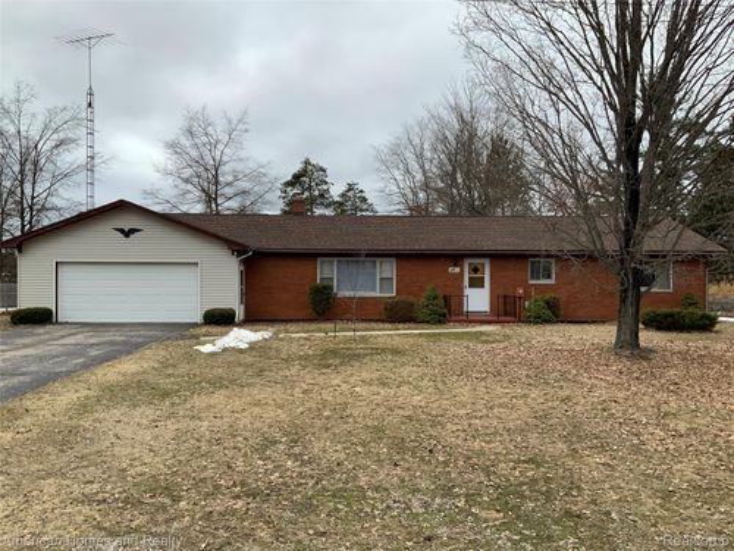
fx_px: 615
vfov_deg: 48.2
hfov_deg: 61.7
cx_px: 367
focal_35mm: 29
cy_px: 276
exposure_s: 1/1412
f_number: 1.8
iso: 16
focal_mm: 3
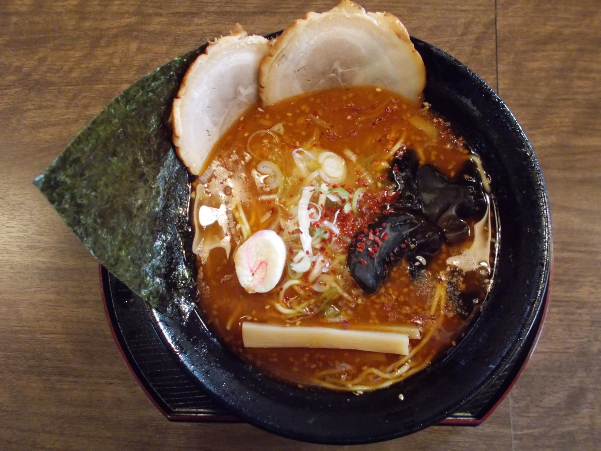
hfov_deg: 60.0
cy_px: 226
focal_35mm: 30
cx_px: 300
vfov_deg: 46.8
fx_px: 521
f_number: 3.4
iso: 800
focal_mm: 5.3
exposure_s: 1/80
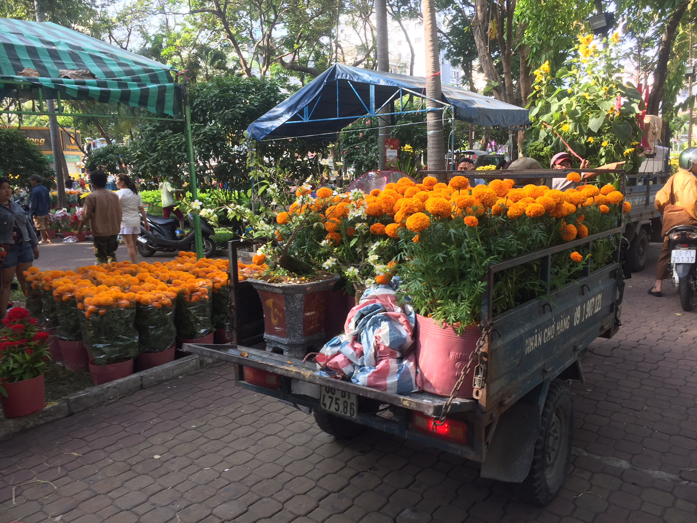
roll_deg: +0.1
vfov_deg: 48.2
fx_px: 584
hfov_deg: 61.7
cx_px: 348
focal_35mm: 29
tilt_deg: -7.5
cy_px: 262
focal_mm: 4.15
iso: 32
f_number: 2.2
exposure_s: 1/103
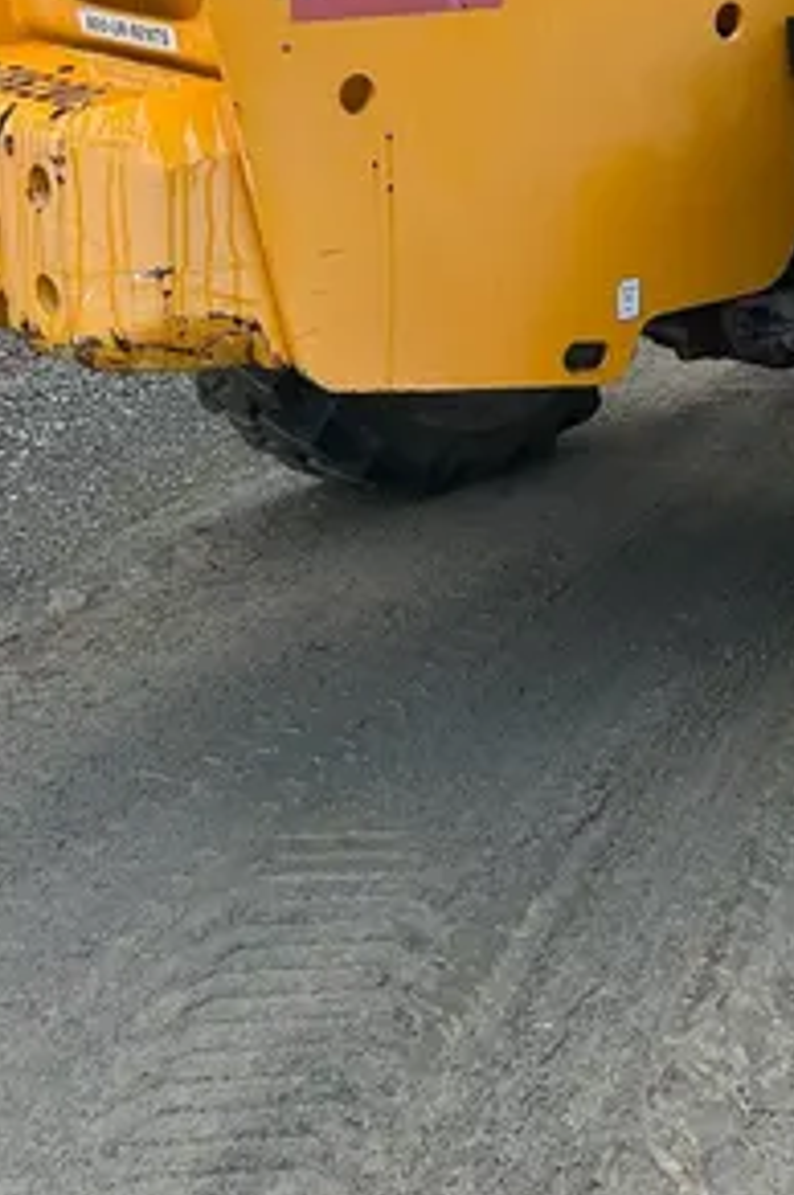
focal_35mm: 68
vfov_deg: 28.8
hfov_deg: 18.9
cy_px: 174
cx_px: 945
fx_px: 2255
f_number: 1.5
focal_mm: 5.7
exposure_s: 1/513
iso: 50
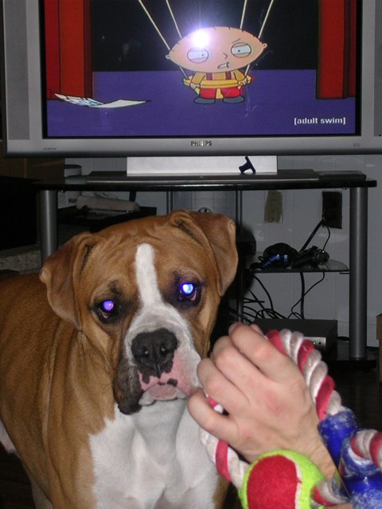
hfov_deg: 14.1
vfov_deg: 18.7
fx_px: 1545
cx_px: 191
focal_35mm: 105
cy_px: 254
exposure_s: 1/60.1
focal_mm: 15.9
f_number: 4.6
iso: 117
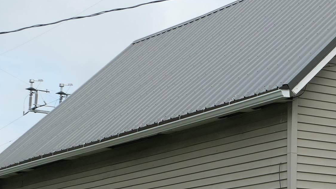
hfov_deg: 17.5
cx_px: 283
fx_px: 1078
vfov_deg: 10.0
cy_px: 167
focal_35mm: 121
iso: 125
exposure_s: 1/250
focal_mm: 15.4
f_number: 8
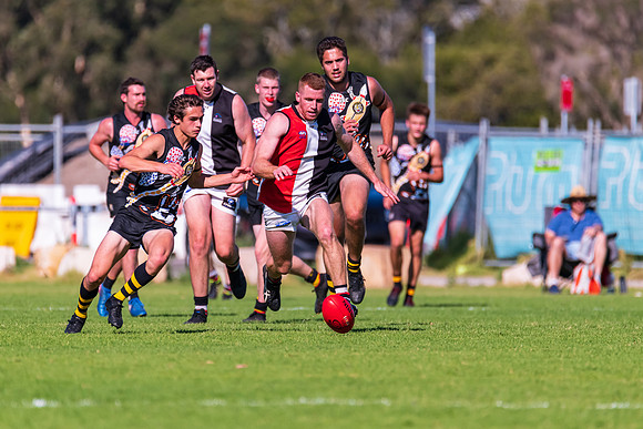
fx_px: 13194
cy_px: 229
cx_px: 300
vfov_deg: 1.9
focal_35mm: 739
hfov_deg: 2.8
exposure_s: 1/2500
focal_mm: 600
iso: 800
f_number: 6.3
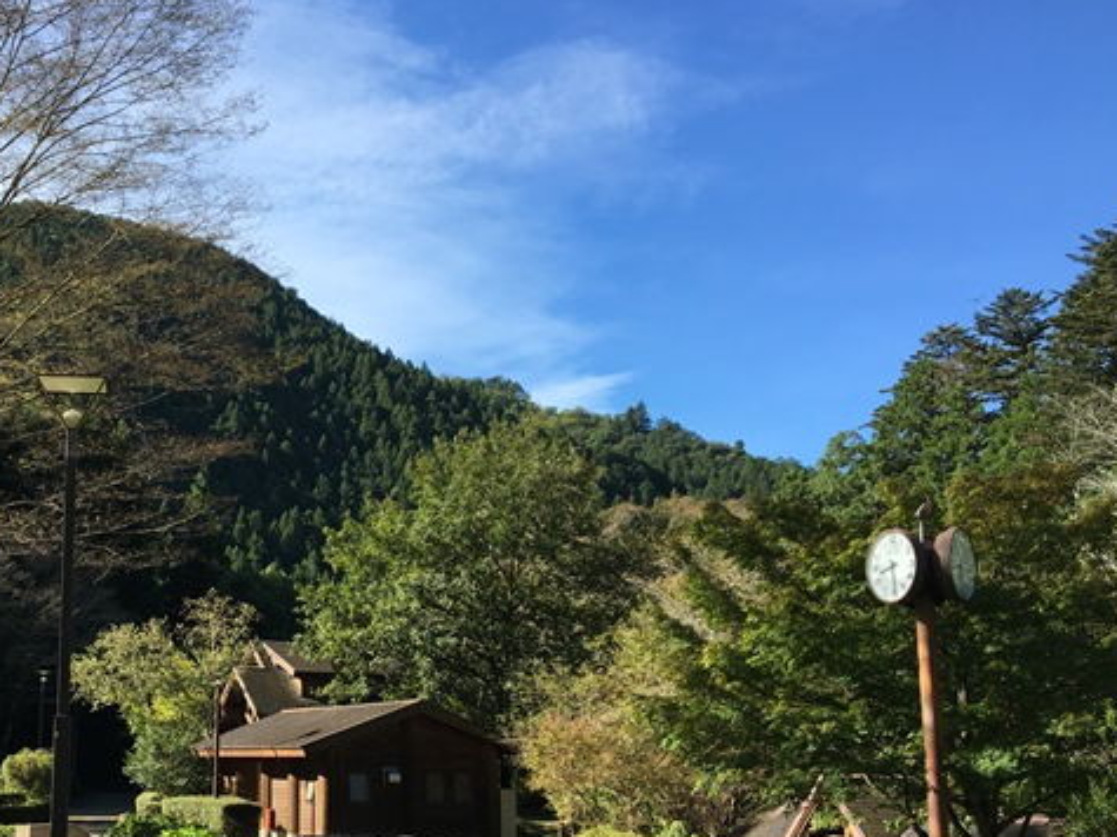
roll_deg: -0.7
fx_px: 1419
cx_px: 294
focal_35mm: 44
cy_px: 538
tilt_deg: +8.4
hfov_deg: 41.8
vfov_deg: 32.7
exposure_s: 1/712
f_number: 2.2
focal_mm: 4.15
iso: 25
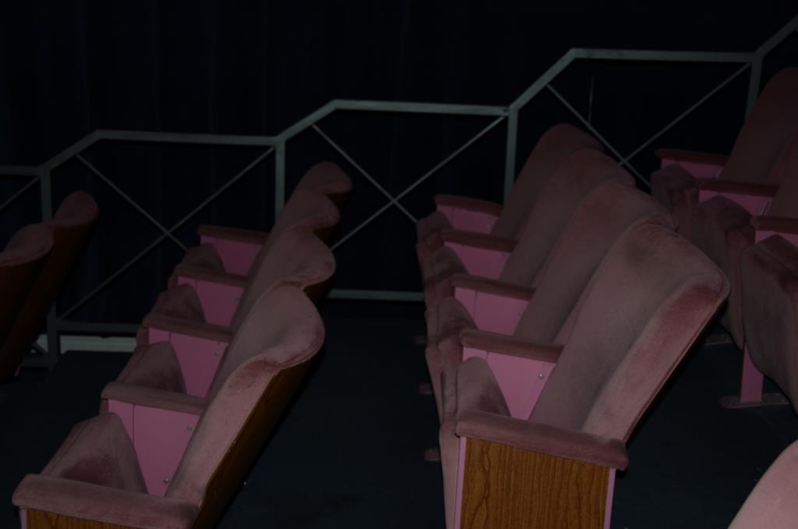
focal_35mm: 52
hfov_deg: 37.9
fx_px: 1161
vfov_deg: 25.6
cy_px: 264
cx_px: 399
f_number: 4.2
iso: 100
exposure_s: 1/60
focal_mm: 35
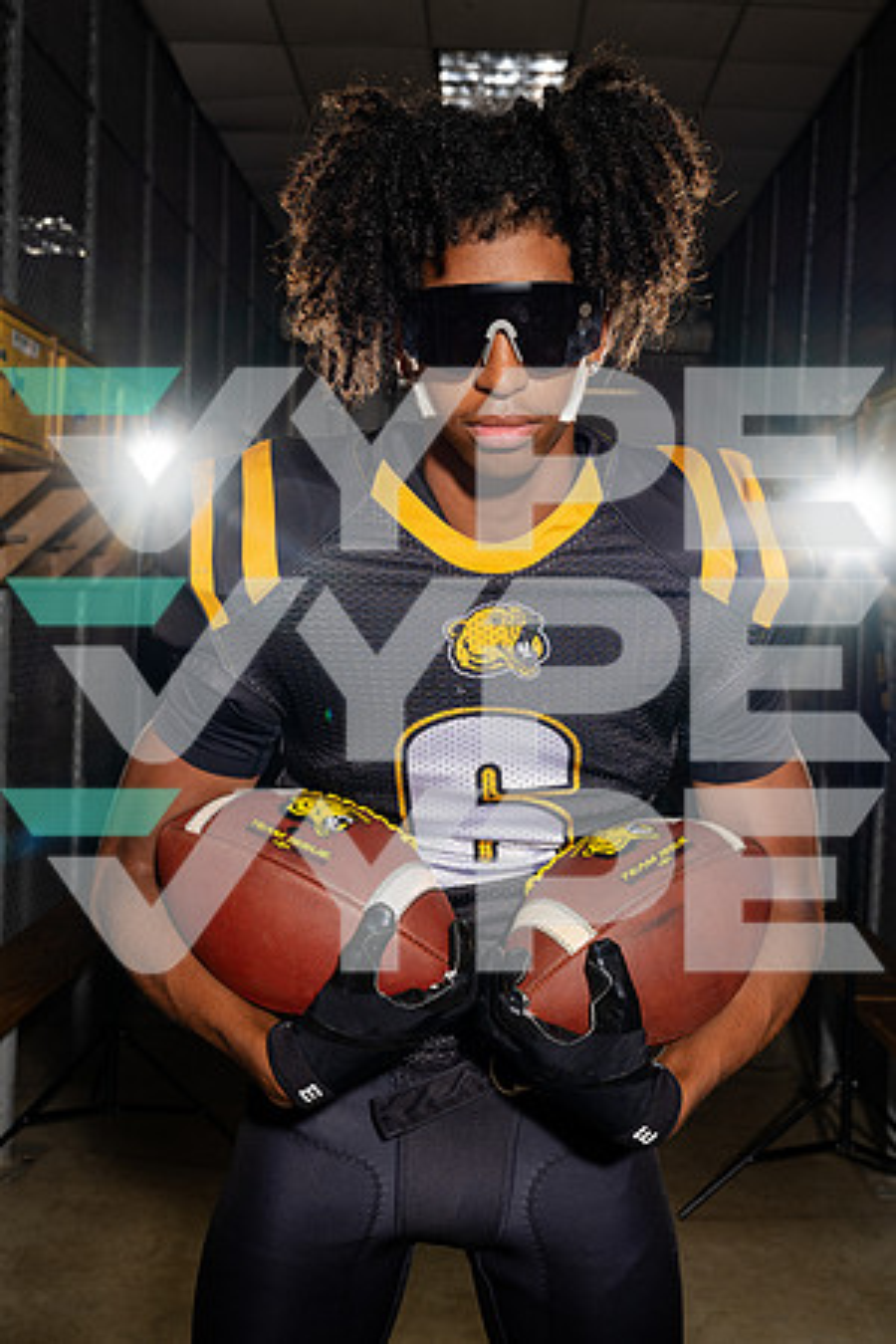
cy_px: 672
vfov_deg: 47.4
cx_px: 448
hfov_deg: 32.6
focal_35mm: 41
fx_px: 1531
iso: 100
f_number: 8
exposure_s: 1/250
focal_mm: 41
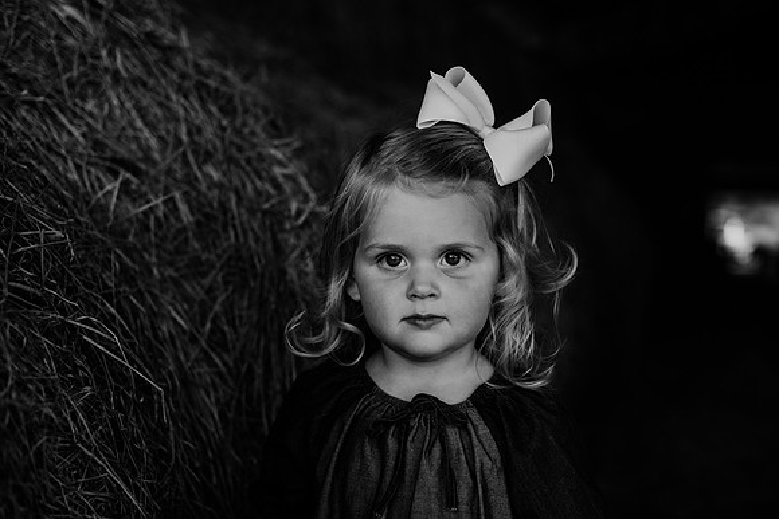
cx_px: 390
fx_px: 1082
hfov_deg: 39.6
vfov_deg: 27.0
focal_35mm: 50
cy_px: 260
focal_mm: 50
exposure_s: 1/800
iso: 200
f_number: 2.8
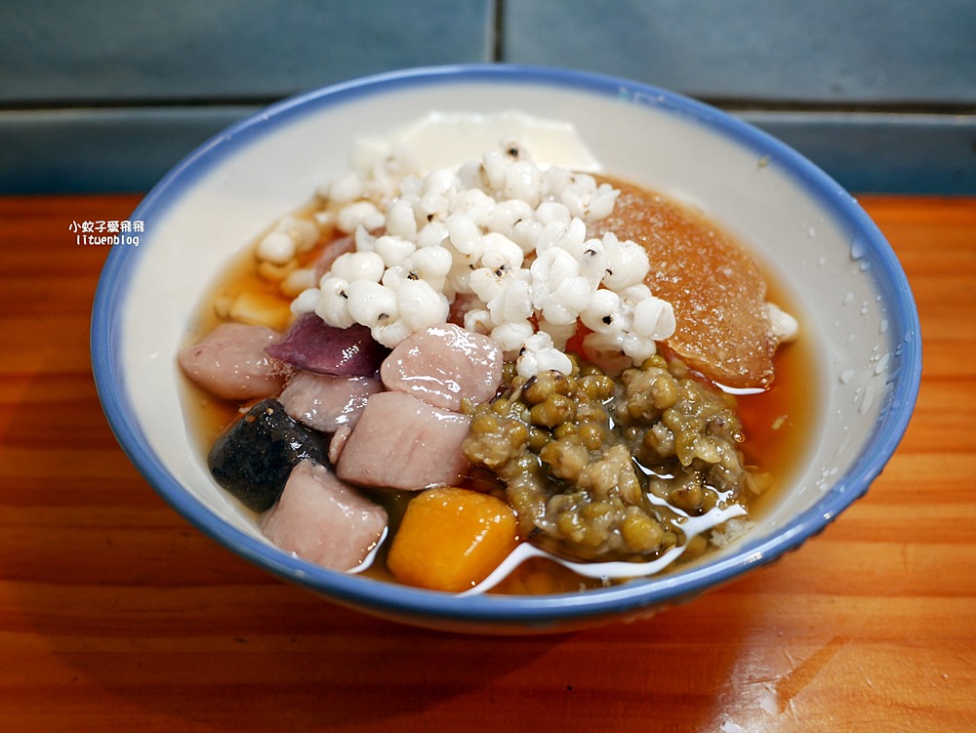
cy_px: 366
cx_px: 488
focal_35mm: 28
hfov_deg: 63.4
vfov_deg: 49.8
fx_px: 790
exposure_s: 1/60
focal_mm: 14
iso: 250
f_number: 2.5
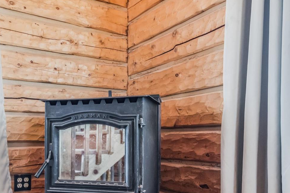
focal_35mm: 33
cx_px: 94
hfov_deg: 55.9
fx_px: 266
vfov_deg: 38.6
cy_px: 152
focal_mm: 20
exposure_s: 1/40
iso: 1600
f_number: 7.1
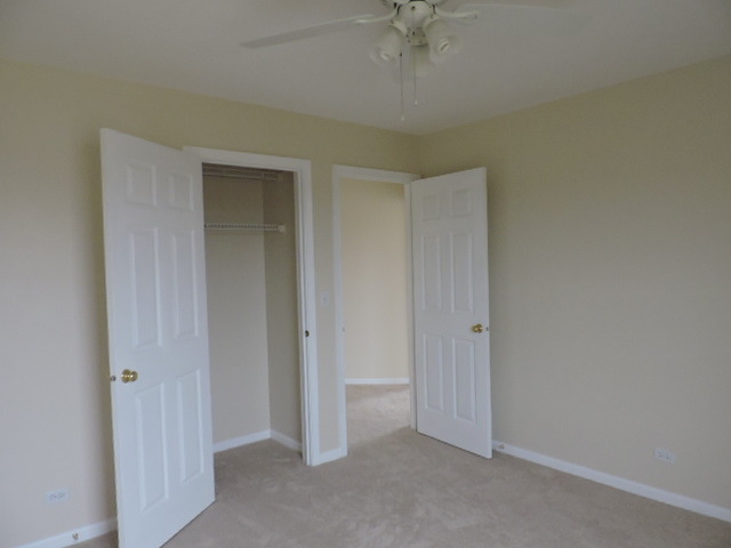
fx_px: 507
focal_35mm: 24
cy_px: 274
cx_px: 366
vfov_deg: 56.8
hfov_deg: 71.6
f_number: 3
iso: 560
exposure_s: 1/60
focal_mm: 4.3
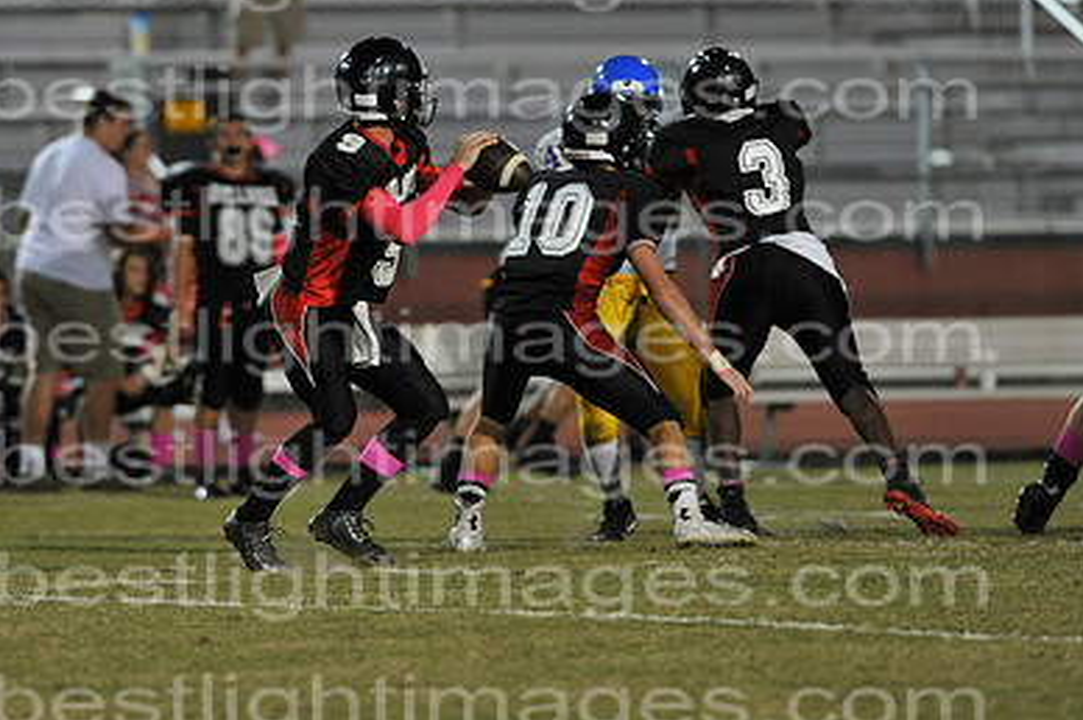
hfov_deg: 4.6
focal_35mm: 449
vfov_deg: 3.1
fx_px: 13496
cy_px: 282
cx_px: 357
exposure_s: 1/400
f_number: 4
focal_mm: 300
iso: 4000
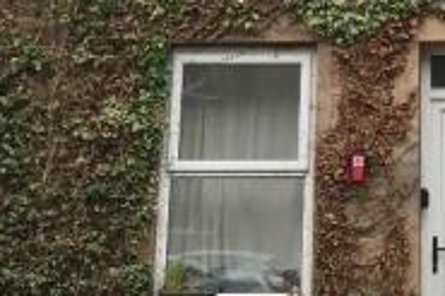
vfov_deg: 14.5
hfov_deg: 21.6
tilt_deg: +13.9
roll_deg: -0.6
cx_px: 403
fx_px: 1136
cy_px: -32
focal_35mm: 92
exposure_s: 1/50
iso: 25
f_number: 1.8
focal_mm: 3.99
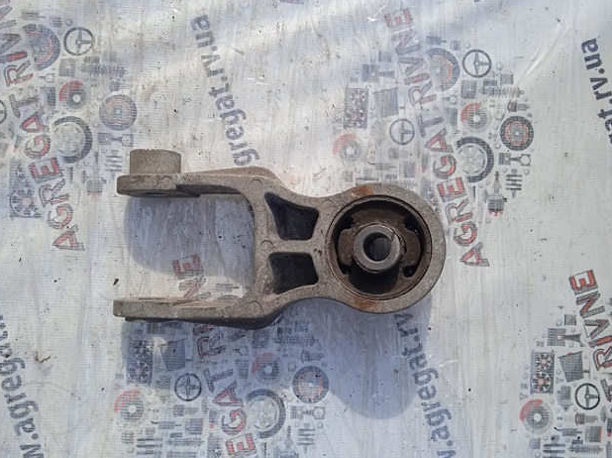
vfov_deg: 48.1
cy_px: 235
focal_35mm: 29
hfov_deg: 61.7
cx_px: 304
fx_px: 512
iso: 114
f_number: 2.2
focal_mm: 3.43
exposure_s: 1/680
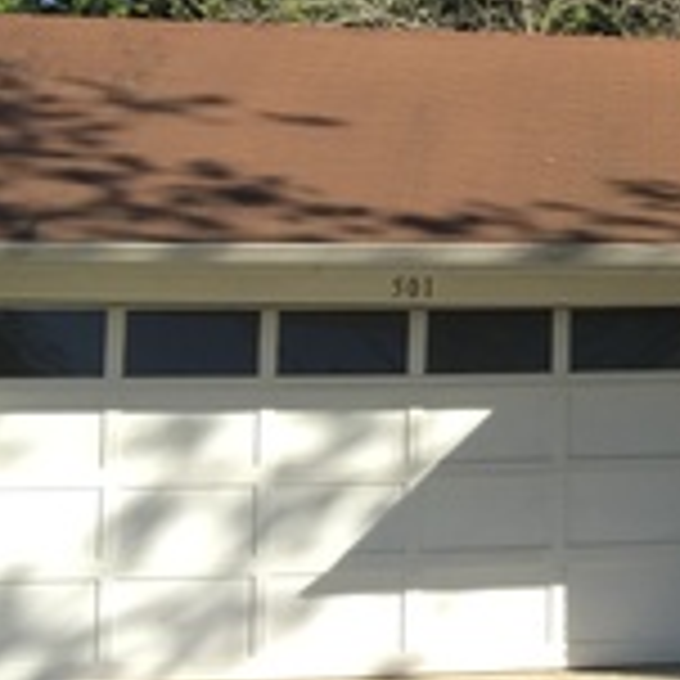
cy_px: 185
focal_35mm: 109
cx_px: 1288
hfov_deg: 13.9
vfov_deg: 15.9
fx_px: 2422
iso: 25
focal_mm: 4.15
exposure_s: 1/962
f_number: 2.2
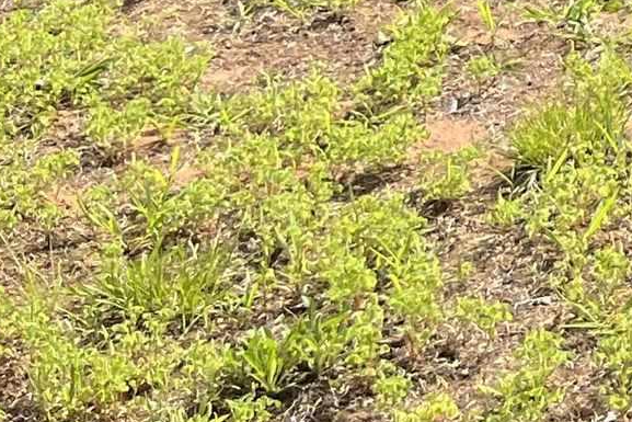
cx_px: 1547
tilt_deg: -7.6
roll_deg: -0.3
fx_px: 2528
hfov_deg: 11.6
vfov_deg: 8.5
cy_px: -677
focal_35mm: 144
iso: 50
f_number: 1.6
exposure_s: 1/710
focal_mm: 5.1
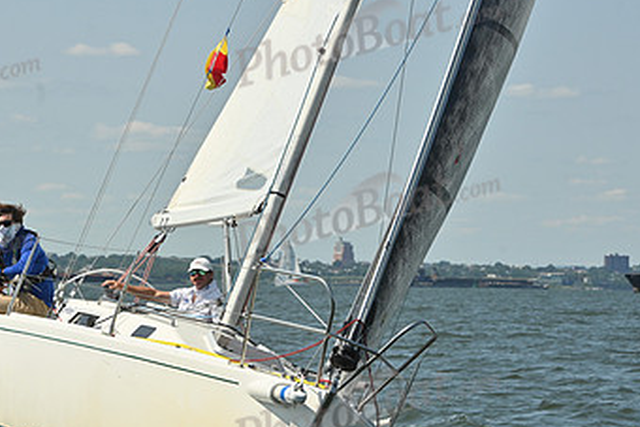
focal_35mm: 239
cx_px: 139
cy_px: 336
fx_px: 4250
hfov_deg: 8.6
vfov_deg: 5.8
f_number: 11
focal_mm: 140
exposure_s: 1/1250
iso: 320
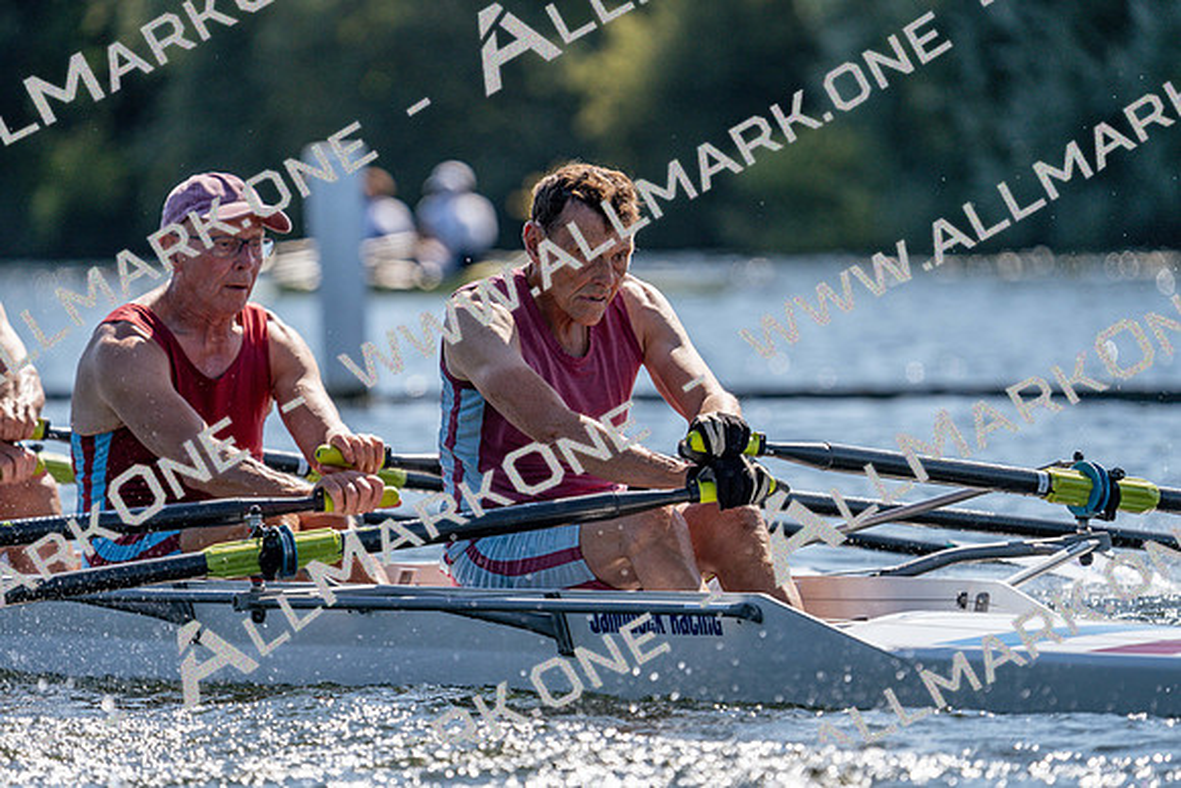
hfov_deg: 5.1
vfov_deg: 3.4
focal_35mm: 404
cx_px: 590
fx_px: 13256
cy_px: 394
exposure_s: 1/1600
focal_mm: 404
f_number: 6.3
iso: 250
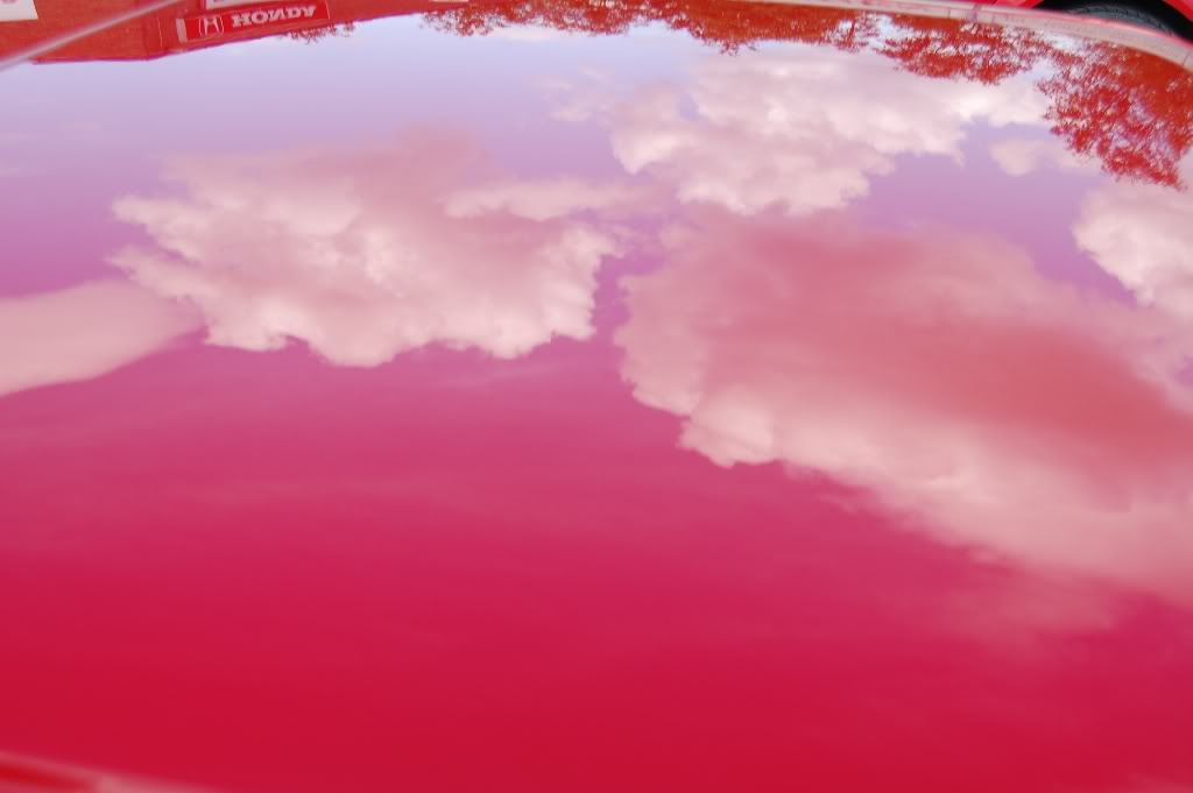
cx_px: 596
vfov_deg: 28.0
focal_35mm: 48
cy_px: 396
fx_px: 1589
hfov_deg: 41.1
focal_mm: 32
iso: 200
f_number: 7.1
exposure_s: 1/200
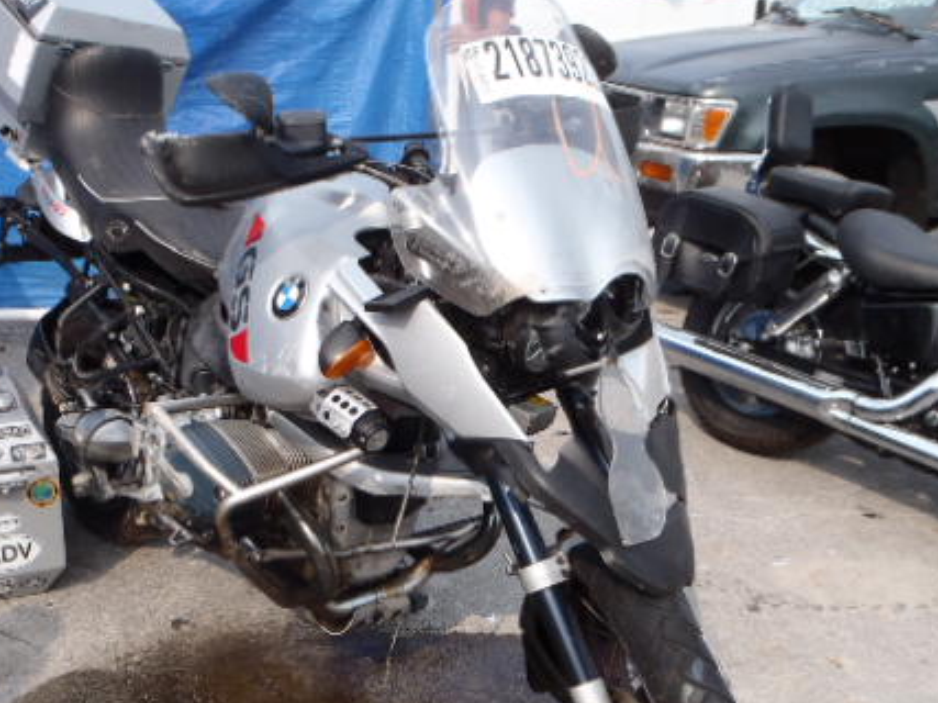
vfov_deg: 34.1
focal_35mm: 42
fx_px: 1138
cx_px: 351
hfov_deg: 44.4
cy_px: 446
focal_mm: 5
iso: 80
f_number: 4.5
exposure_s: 1/320
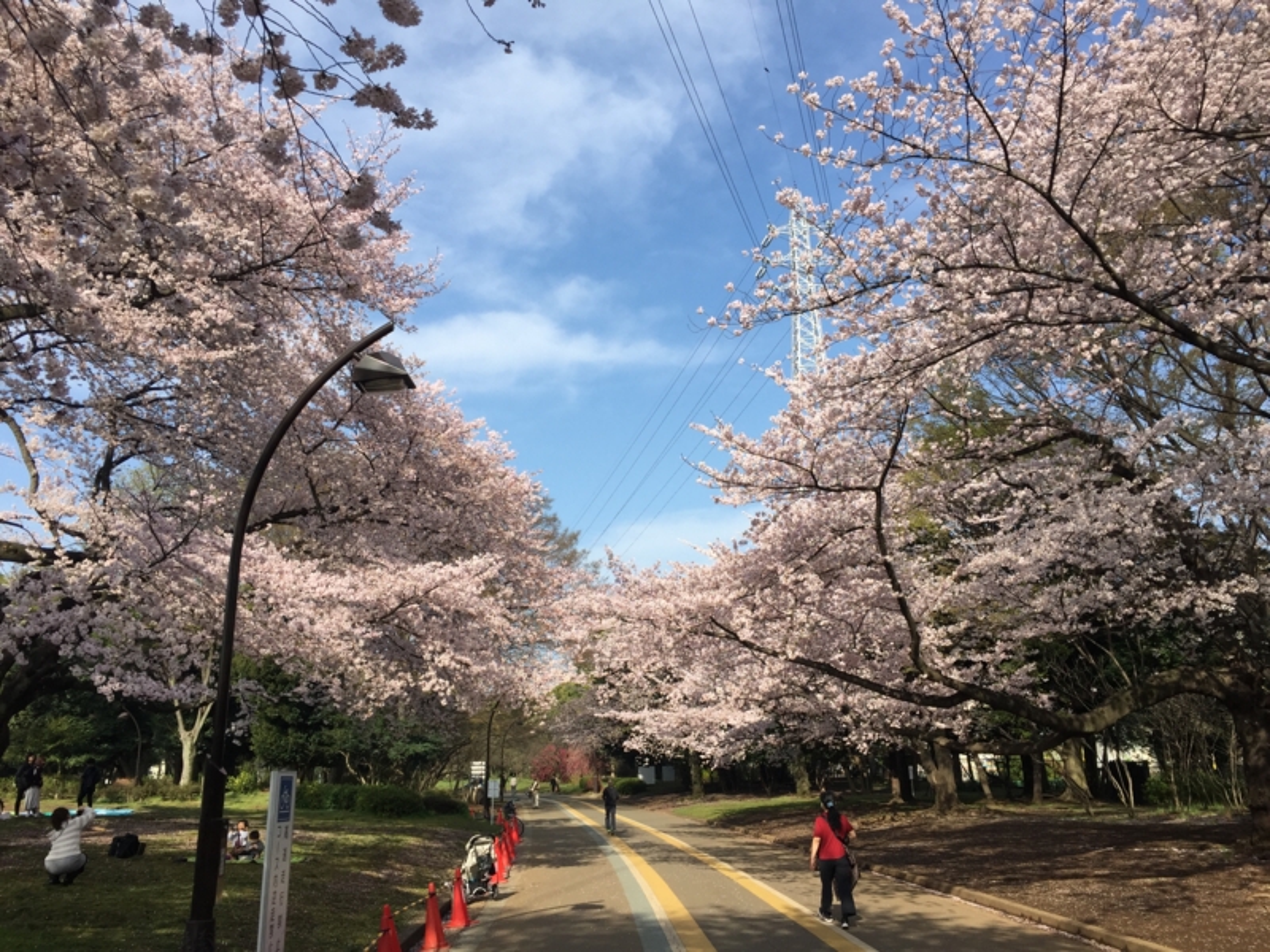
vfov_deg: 48.2
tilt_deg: +15.7
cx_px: 635
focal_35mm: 29
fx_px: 1064
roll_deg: +0.9
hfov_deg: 61.7
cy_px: 476
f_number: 2.2
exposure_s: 1/1522
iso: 32
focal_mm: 4.15
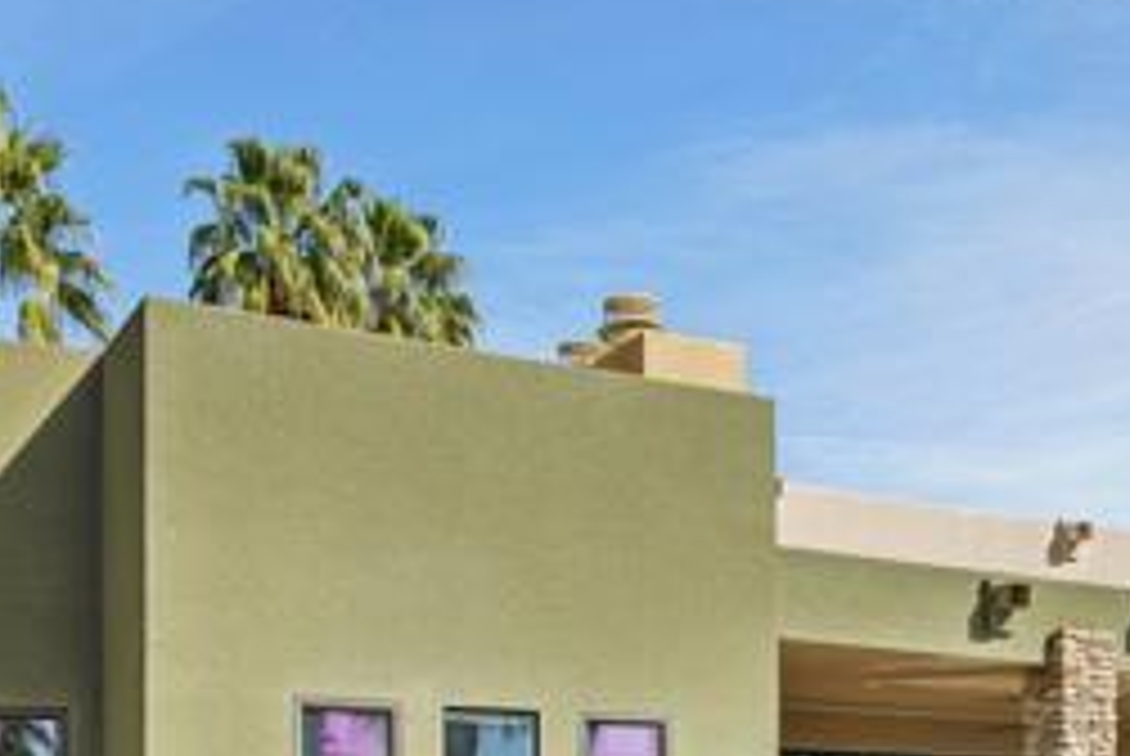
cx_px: 932
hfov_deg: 34.3
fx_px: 1760
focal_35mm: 56
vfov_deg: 22.7
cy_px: 857
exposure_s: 1/250
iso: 100
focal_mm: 22
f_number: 8
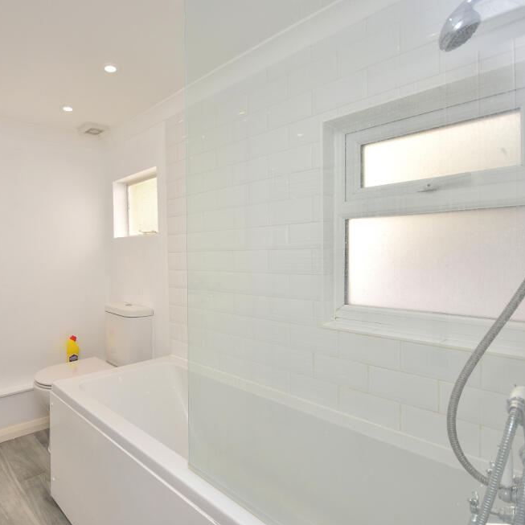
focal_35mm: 20
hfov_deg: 72.6
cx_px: 175
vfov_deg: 74.8
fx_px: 343
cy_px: 261
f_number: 4.5
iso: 100
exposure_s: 1/160
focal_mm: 10
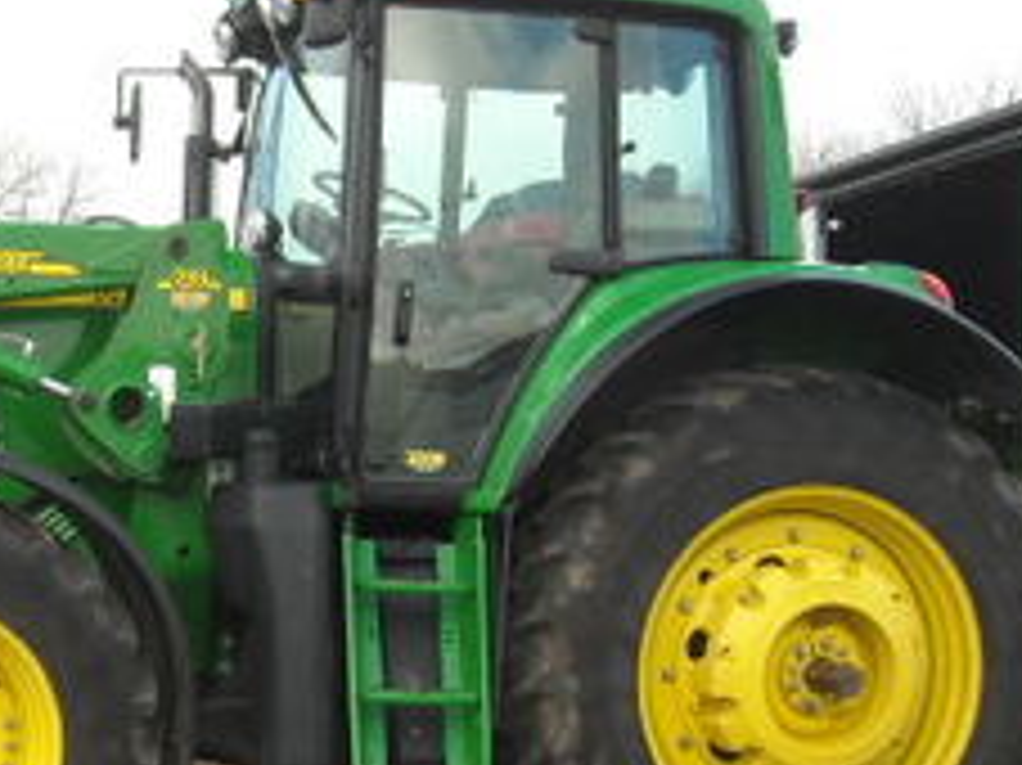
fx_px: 2479
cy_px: 567
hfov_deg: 22.3
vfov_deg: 17.5
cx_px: -27
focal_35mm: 84
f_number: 2.8
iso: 64
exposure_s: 1/260
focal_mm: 5.7
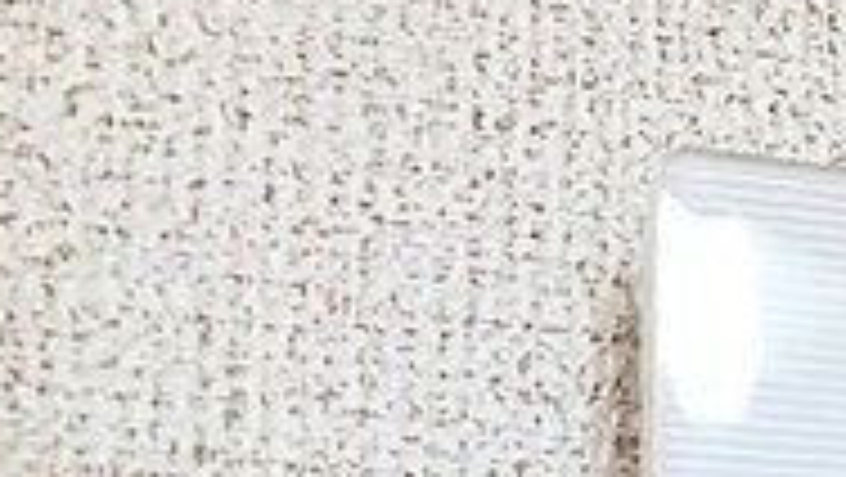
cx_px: 1354
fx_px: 2334
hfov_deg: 17.8
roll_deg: +3.4
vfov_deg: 10.9
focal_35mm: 104
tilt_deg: +8.4
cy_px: 842
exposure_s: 1/17
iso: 40
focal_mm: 3.99
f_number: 1.8
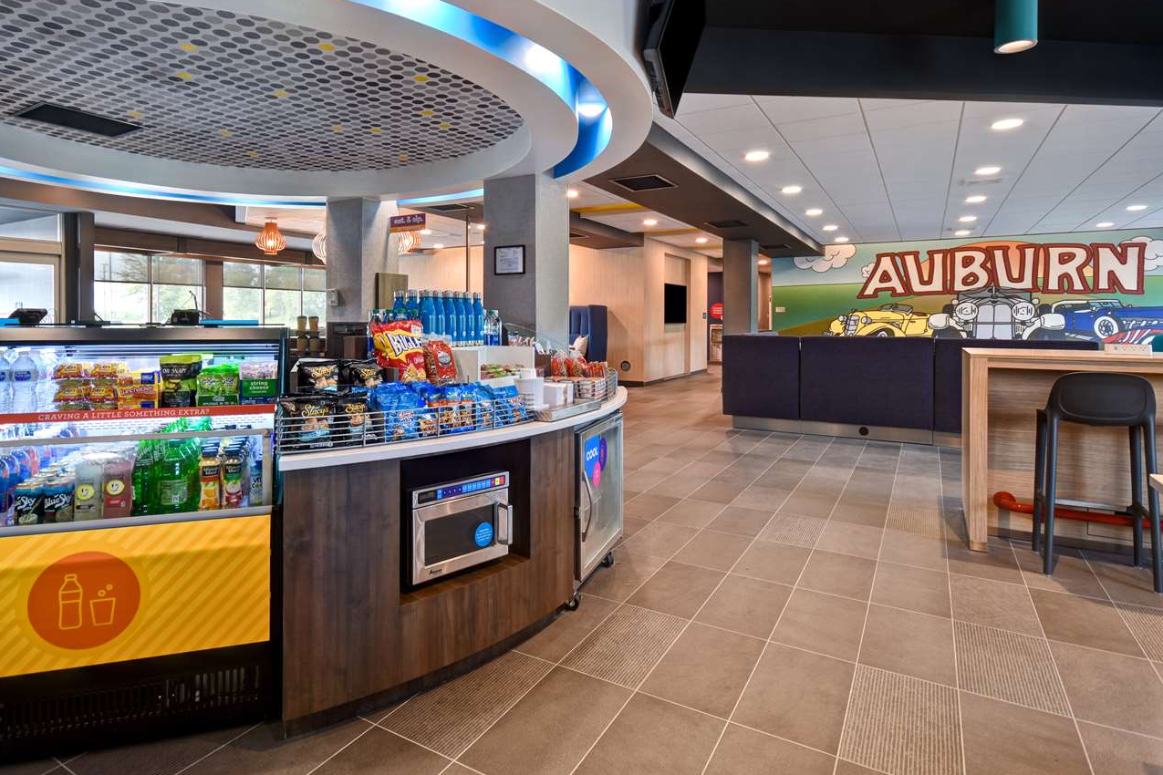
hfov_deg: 82.8
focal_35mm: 20
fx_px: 656
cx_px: 511
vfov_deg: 60.9
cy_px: 334
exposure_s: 1/20
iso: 250
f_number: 7.1
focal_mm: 11.5
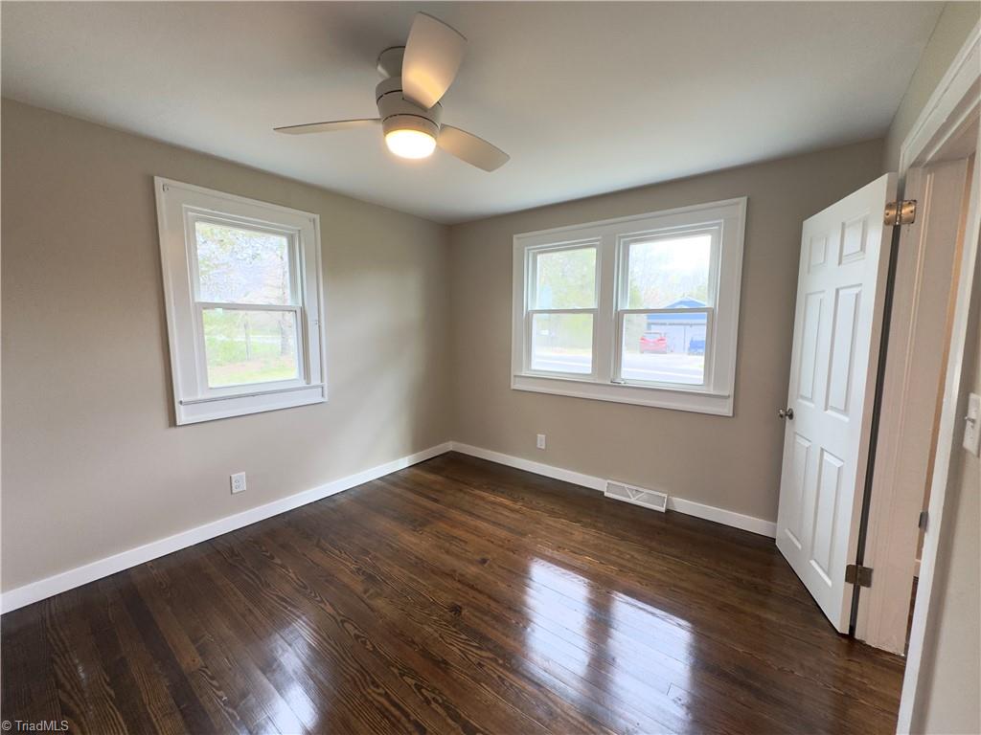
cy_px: 368
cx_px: 490
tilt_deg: -6.8
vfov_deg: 85.7
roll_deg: +0.3
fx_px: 397
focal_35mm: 14
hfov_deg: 102.1
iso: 100
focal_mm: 2.22
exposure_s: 1/120
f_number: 2.2
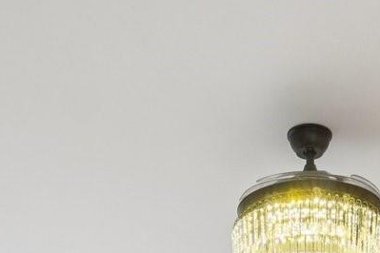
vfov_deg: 13.5
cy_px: 586
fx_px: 813
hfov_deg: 25.8
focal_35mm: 77
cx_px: 310
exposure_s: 1/30
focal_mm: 10
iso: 200
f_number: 8
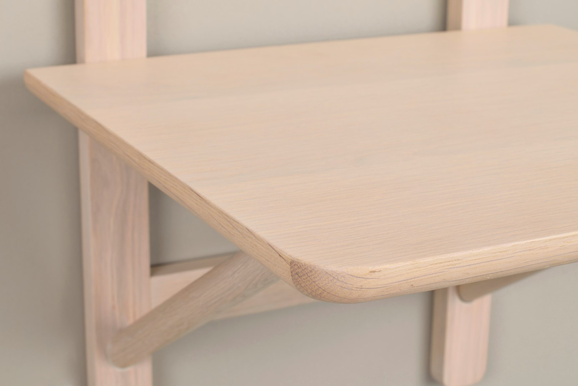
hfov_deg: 27.0
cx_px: 289
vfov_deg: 18.2
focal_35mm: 75
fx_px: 1204
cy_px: 193
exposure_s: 1/160
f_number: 16
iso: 100
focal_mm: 50
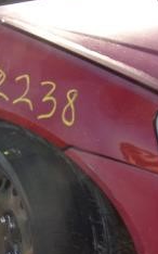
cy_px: 142
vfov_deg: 23.8
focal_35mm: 87
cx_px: 65
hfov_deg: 15.0
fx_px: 600
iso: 80
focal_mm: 4.3
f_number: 3.3
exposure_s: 1/250
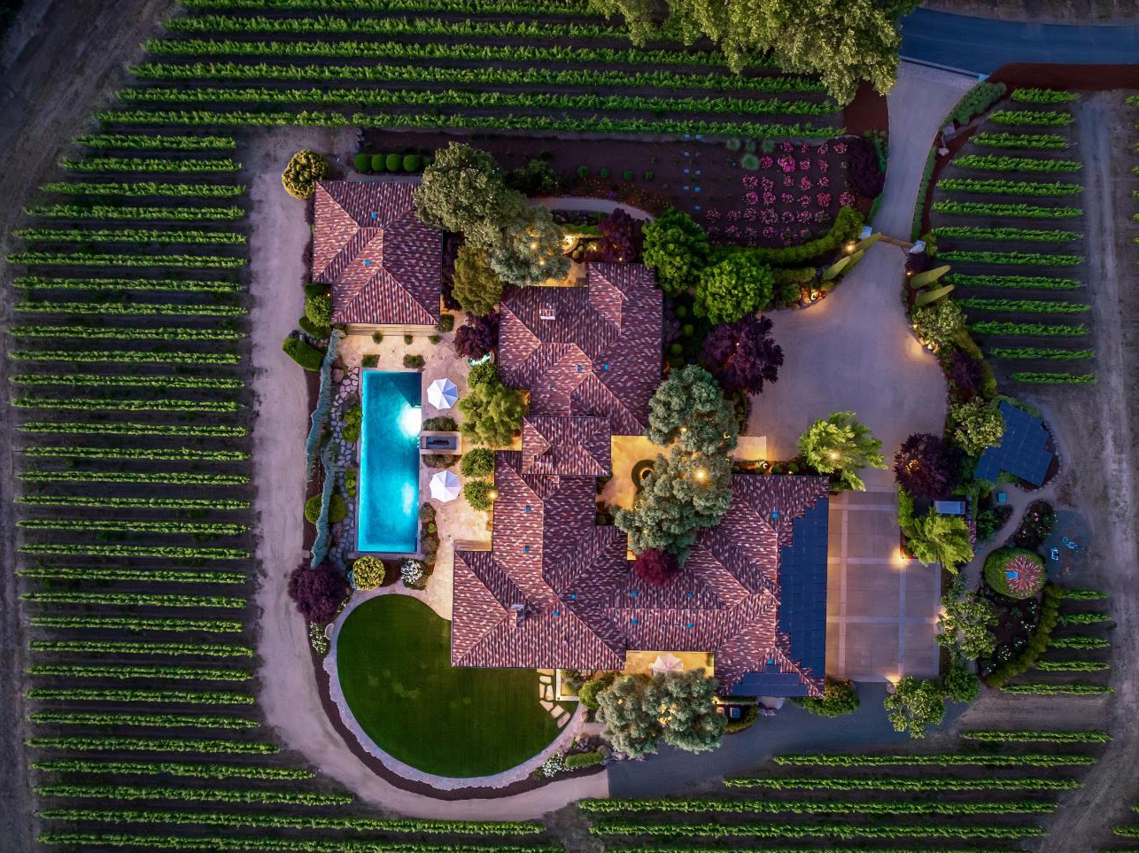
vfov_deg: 49.7
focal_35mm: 28
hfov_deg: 63.4
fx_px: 921
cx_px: 598
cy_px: 439
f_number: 2.8
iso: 400
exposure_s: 1/2
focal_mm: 12.29
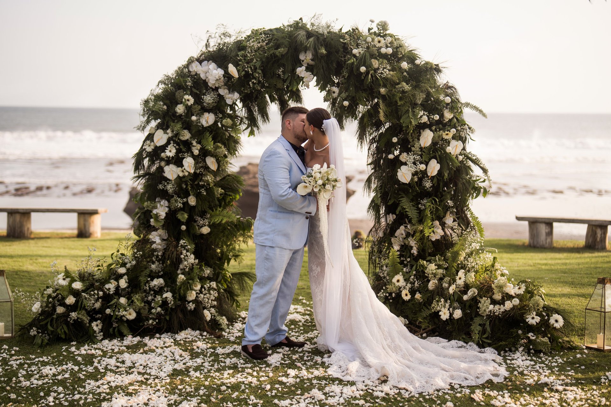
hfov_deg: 39.6
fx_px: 848
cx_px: 306
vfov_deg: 27.0
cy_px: 204
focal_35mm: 50
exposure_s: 1/1250
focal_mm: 50
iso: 100
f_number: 2
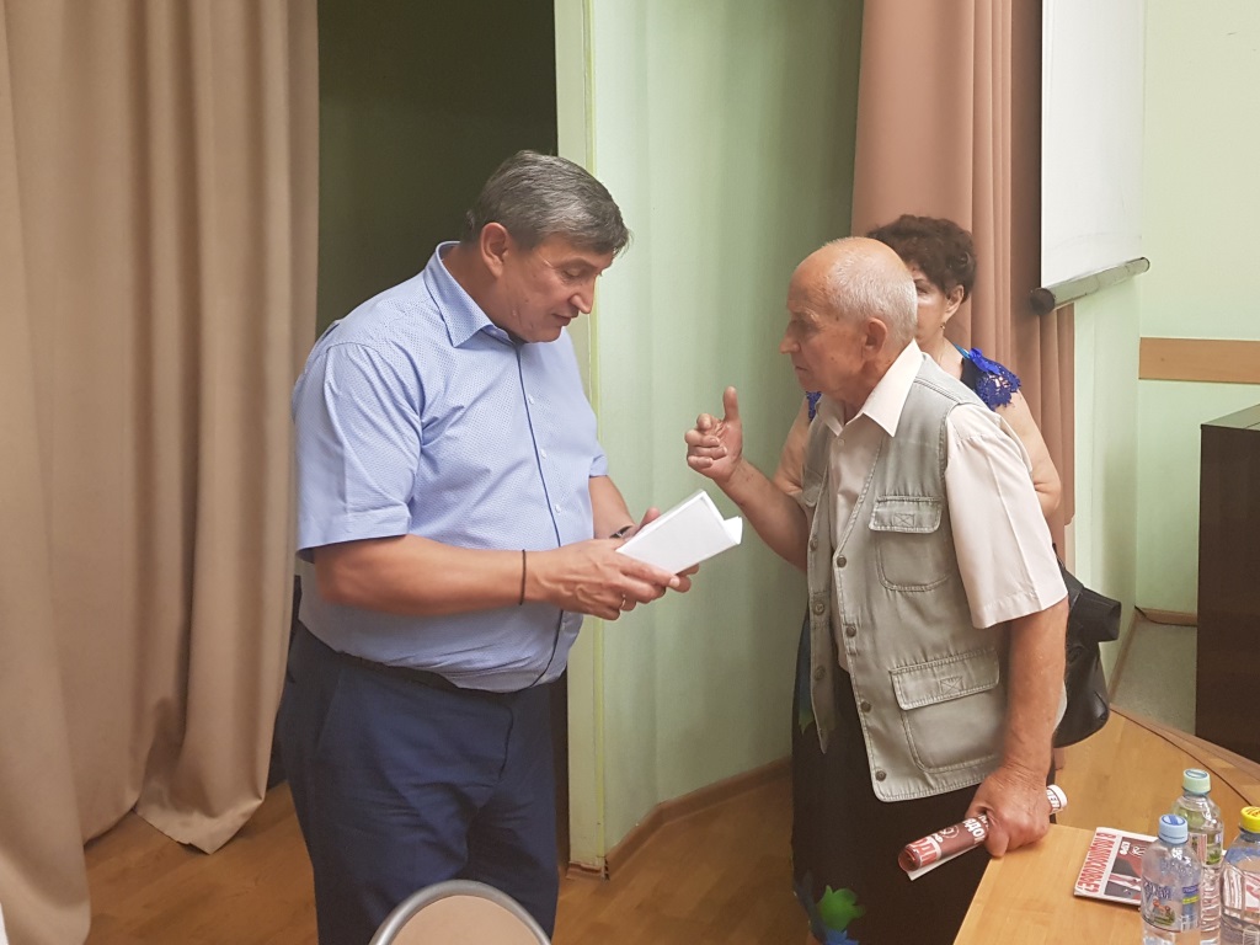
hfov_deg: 67.3
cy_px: 472
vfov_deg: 53.1
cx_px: 630
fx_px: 946
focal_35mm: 26
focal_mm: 4.2
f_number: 1.7
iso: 200
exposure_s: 1/33
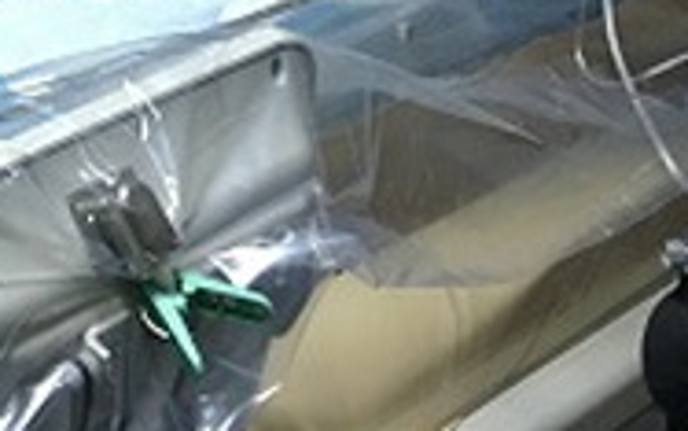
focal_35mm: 120
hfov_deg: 17.1
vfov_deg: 9.9
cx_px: 26
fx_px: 2251
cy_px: -519
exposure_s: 1/17
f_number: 2.2
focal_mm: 4.15
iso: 80
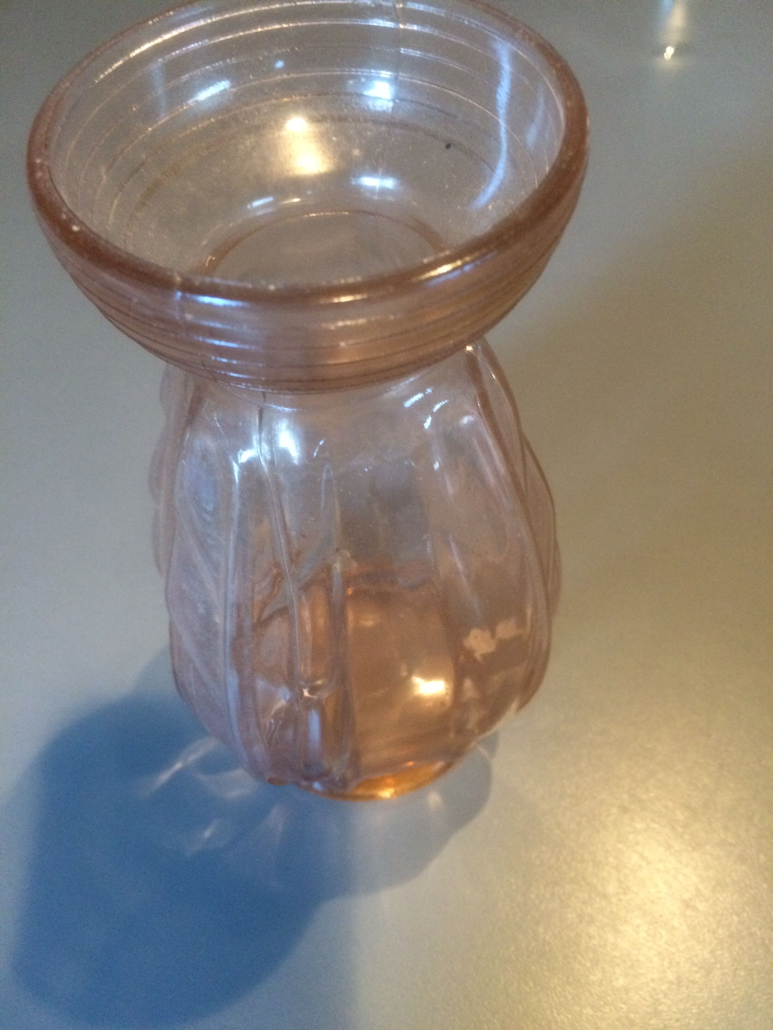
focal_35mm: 29
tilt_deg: -52.0
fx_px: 863
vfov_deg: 61.7
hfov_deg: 48.2
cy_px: 515
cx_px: 386
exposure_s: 1/20
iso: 320
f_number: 2.2
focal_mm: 4.15
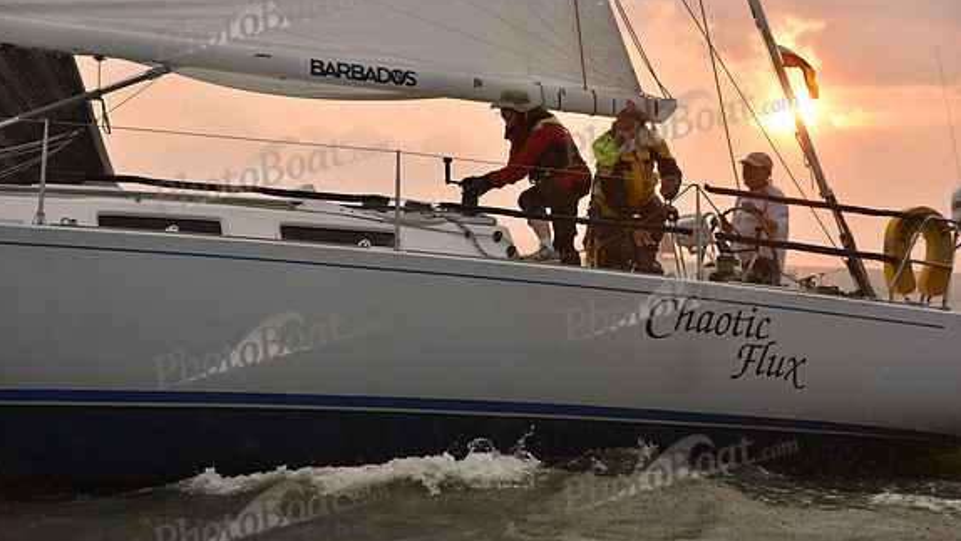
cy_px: 235
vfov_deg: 11.2
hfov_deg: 19.8
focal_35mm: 108
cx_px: 477
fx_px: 2752
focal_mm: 102
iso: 400
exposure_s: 1/500
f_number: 5
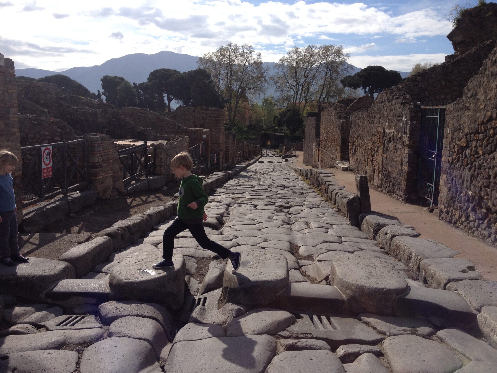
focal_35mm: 35
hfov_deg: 52.6
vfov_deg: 40.7
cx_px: 248
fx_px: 503
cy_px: 186
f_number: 2.4
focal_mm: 4.28
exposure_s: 1/2907
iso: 50
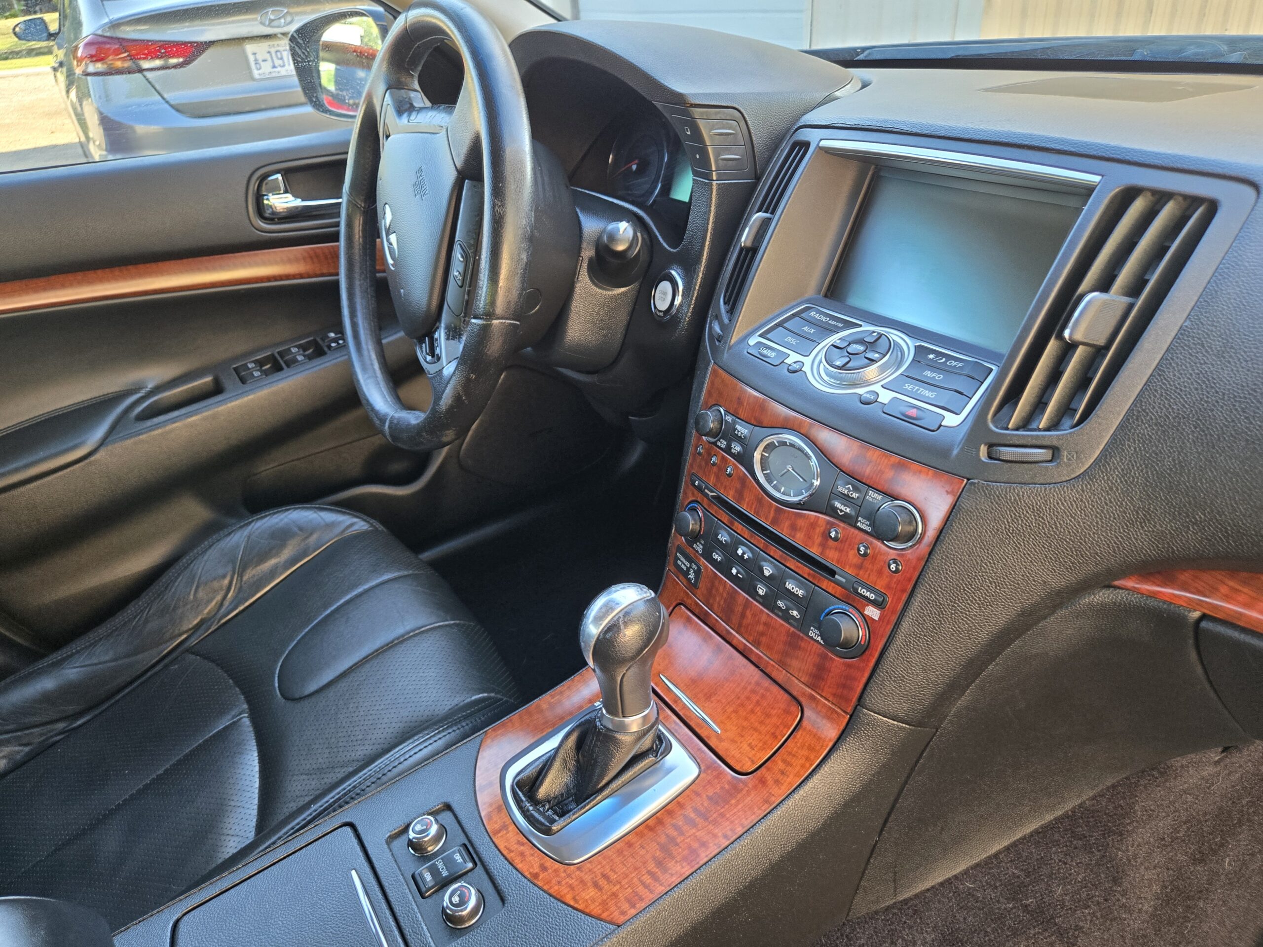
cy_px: 474
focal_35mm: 23
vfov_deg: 58.9
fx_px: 839
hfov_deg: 73.9
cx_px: 632
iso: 200
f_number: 1.8
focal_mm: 5.4
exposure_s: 1/120
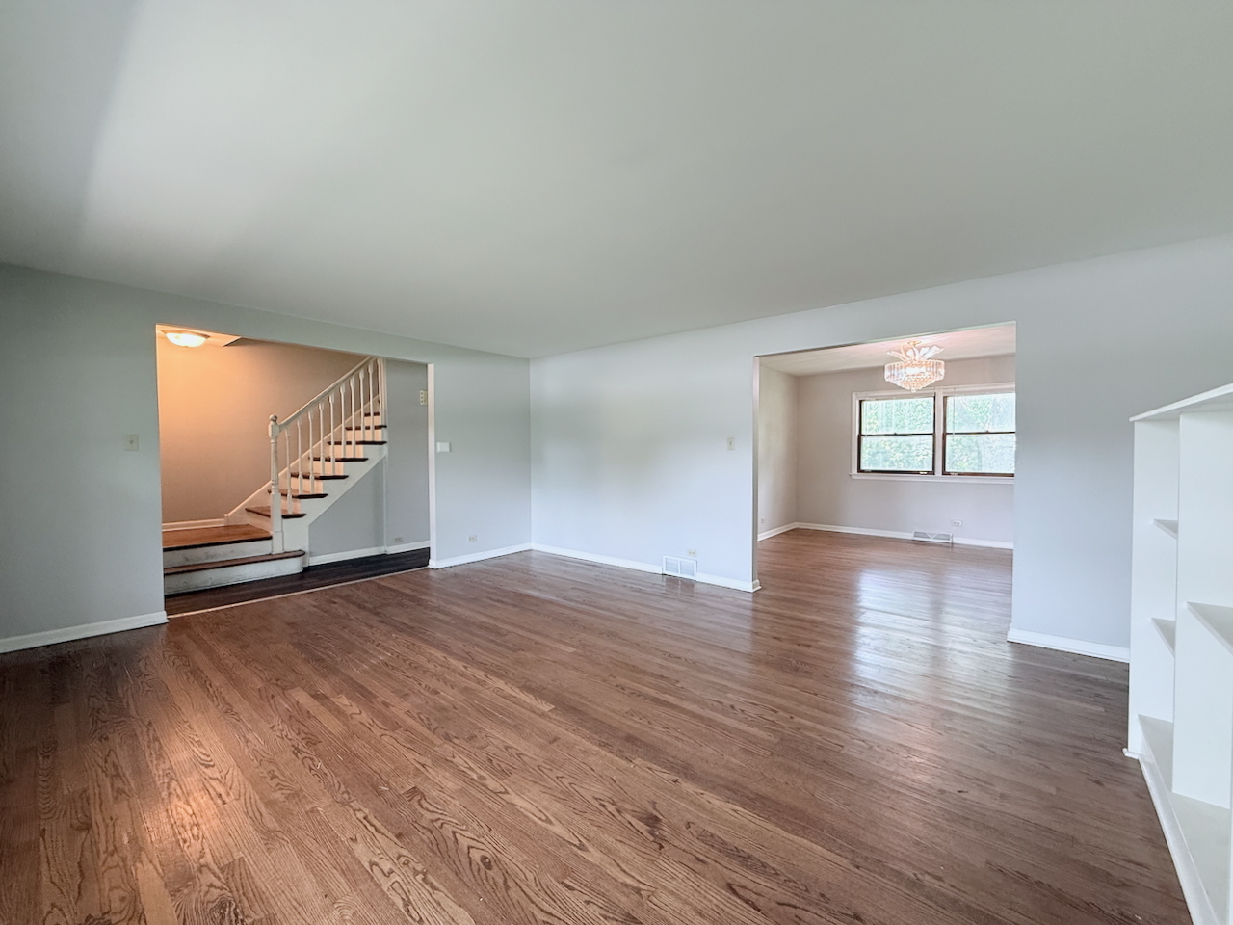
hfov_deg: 102.1
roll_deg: +1.0
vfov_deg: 85.7
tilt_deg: -0.7
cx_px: 616
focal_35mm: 14
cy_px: 462
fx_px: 499
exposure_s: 1/60
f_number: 2.2
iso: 200
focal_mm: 2.22
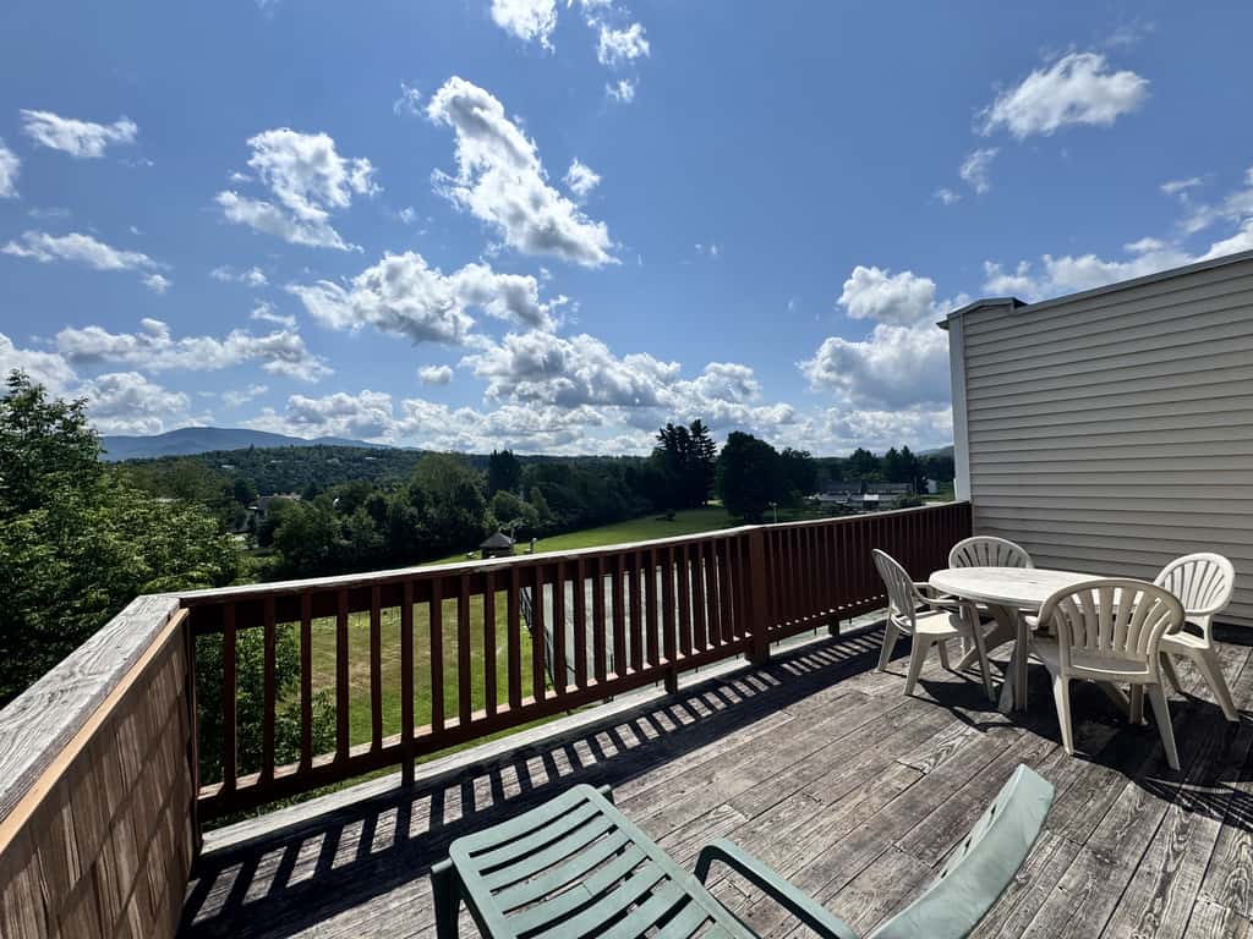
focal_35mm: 14
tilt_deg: -0.7
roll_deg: +1.7
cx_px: 626
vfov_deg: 85.7
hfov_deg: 102.1
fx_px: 507
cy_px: 470
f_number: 2.2
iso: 40
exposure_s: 1/3906
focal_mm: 2.22
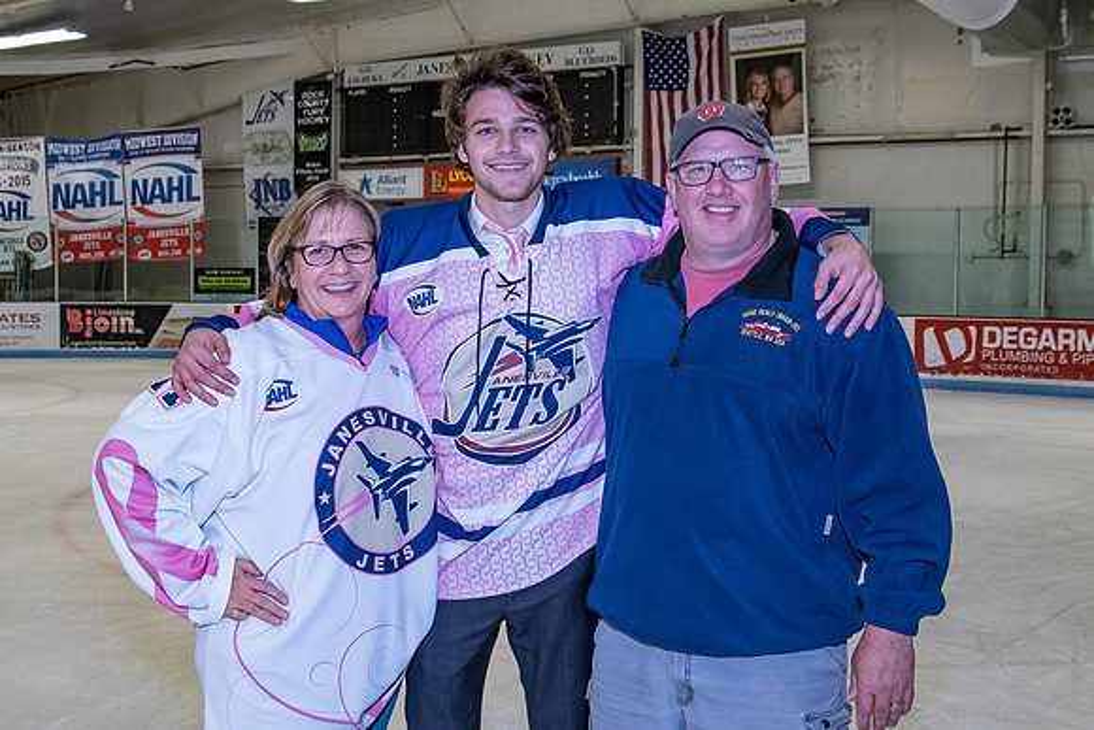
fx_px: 1405
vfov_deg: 29.1
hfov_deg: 42.5
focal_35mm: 46
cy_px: 362
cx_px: 511
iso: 800
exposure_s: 1/250
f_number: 5
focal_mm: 28
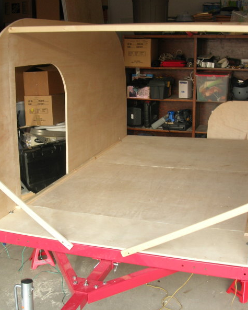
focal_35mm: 50
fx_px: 458
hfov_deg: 30.3
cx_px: 133
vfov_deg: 37.3
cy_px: 155
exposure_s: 1/39.7
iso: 64
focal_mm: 7.8
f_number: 4.8
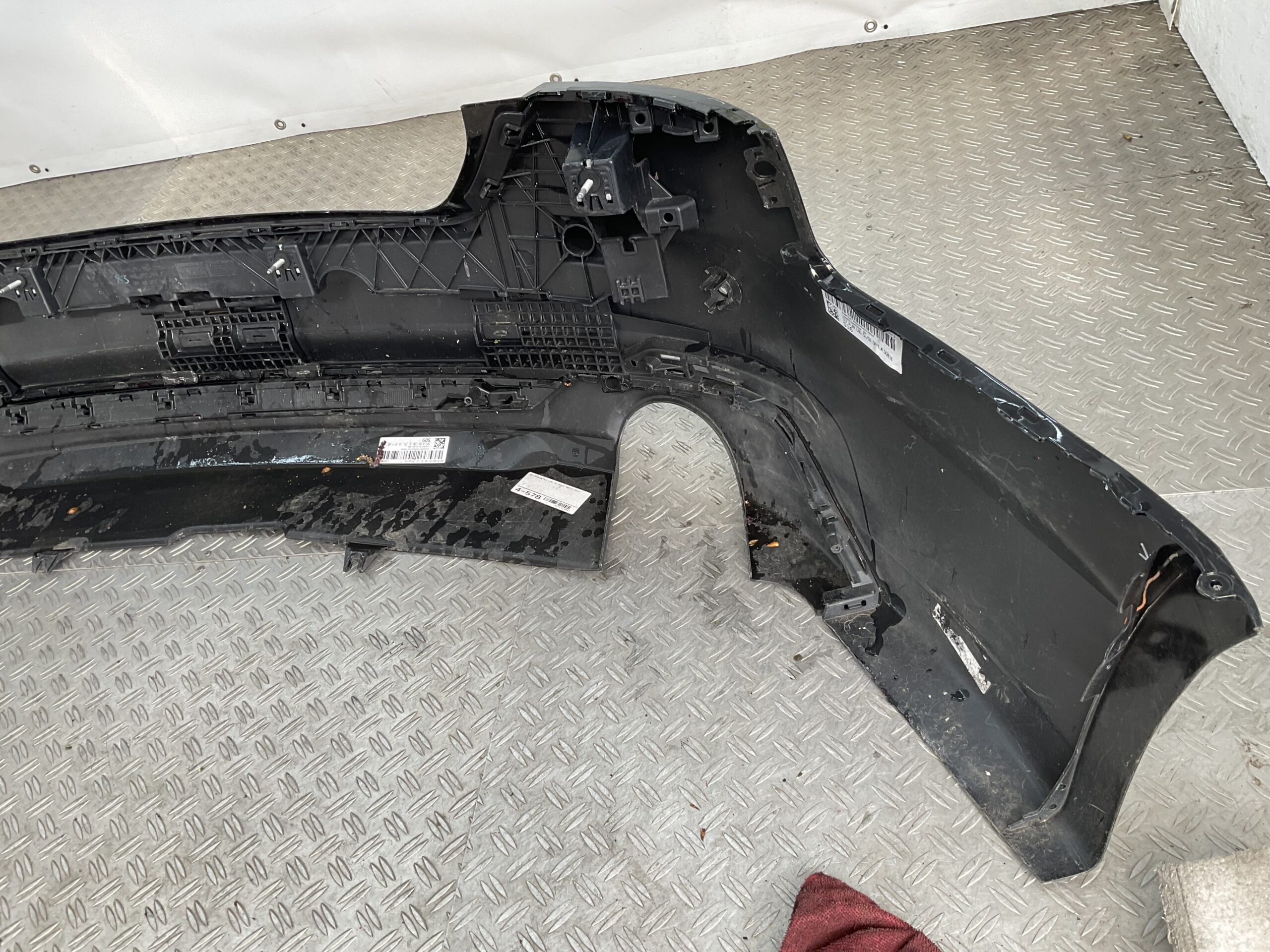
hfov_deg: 61.7
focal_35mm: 29
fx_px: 1064
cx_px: 635
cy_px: 476
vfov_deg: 48.2
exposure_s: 1/120
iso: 20
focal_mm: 3
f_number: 1.8
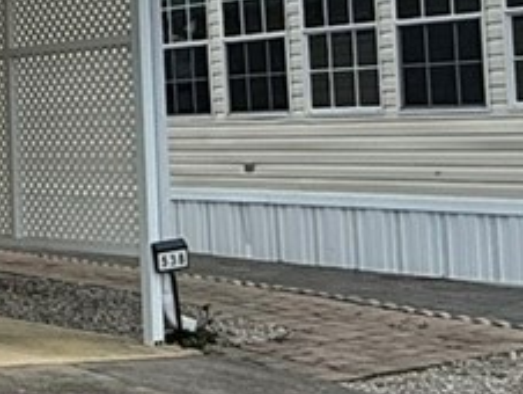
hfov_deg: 15.9
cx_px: -493
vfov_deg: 14.8
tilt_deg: +4.8
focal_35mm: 99
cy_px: 44
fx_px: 1497
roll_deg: +0.4
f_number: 2.2
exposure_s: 1/2024
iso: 50
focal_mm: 2.22
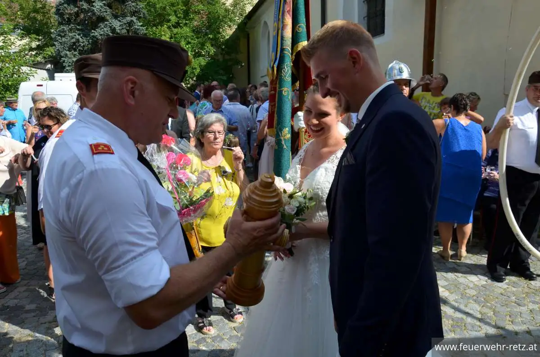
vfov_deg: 47.7
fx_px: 404
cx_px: 270
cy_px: 178
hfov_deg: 67.5
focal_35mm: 27
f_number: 8
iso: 125
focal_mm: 18
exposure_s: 1/250
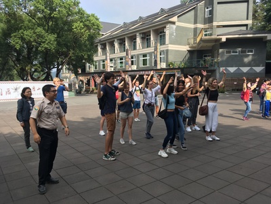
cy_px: 102
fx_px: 227
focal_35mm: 29
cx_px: 136
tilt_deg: -5.7
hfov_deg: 61.7
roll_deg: +0.5
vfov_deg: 48.2
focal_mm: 4.15
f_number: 2.2
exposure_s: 1/587
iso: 25
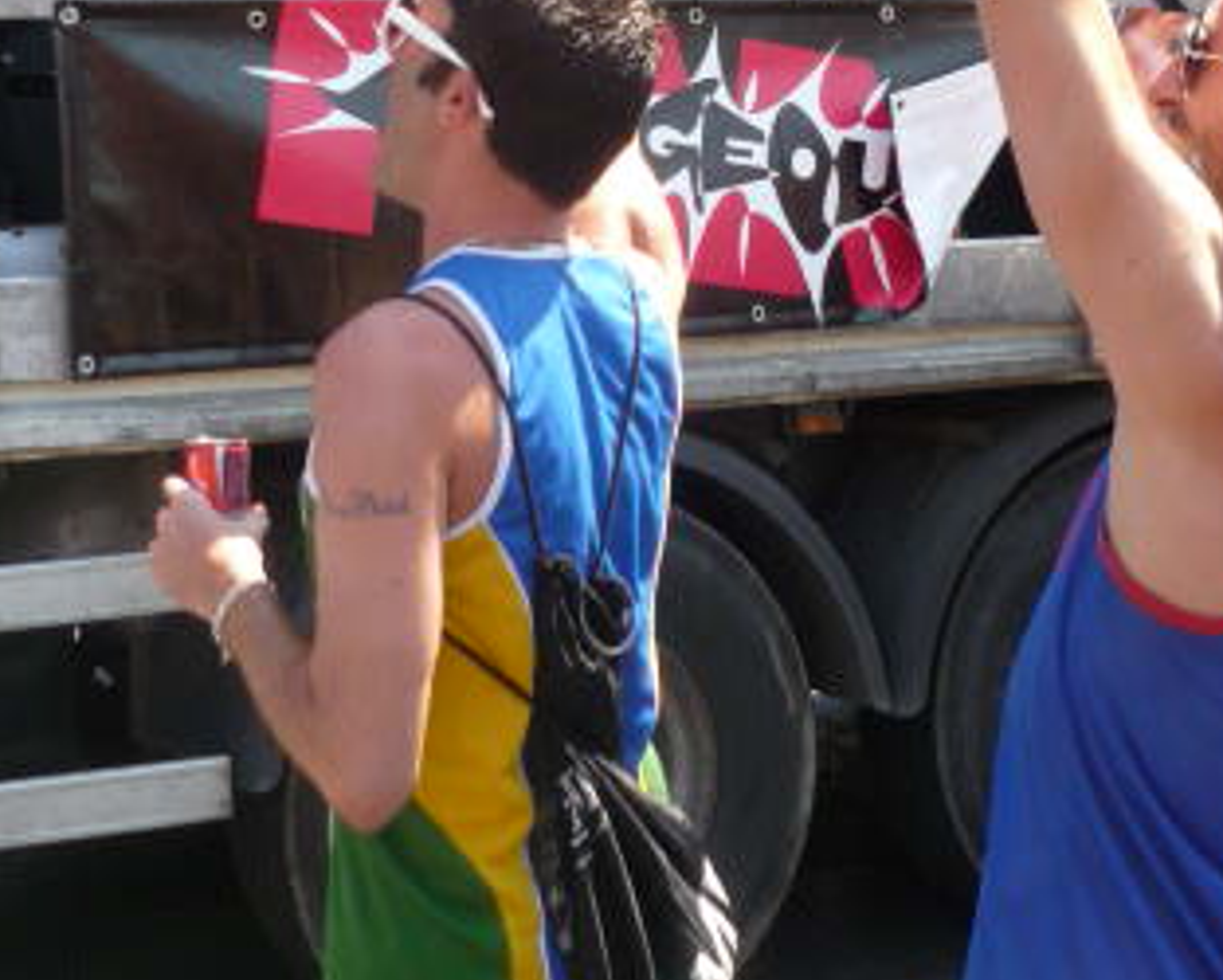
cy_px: 71
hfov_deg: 27.9
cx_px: 529
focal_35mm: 68
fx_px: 2463
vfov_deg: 21.9
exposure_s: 1/320
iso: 100
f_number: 2.8
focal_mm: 5.5
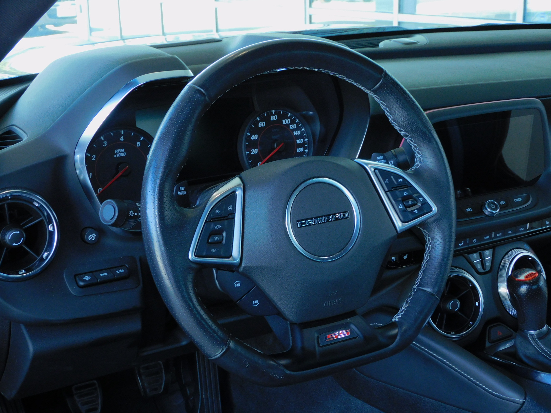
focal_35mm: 55
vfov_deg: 26.6
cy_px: 206
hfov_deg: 34.9
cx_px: 276
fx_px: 875
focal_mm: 9.9
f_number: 4
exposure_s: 1/30
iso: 200
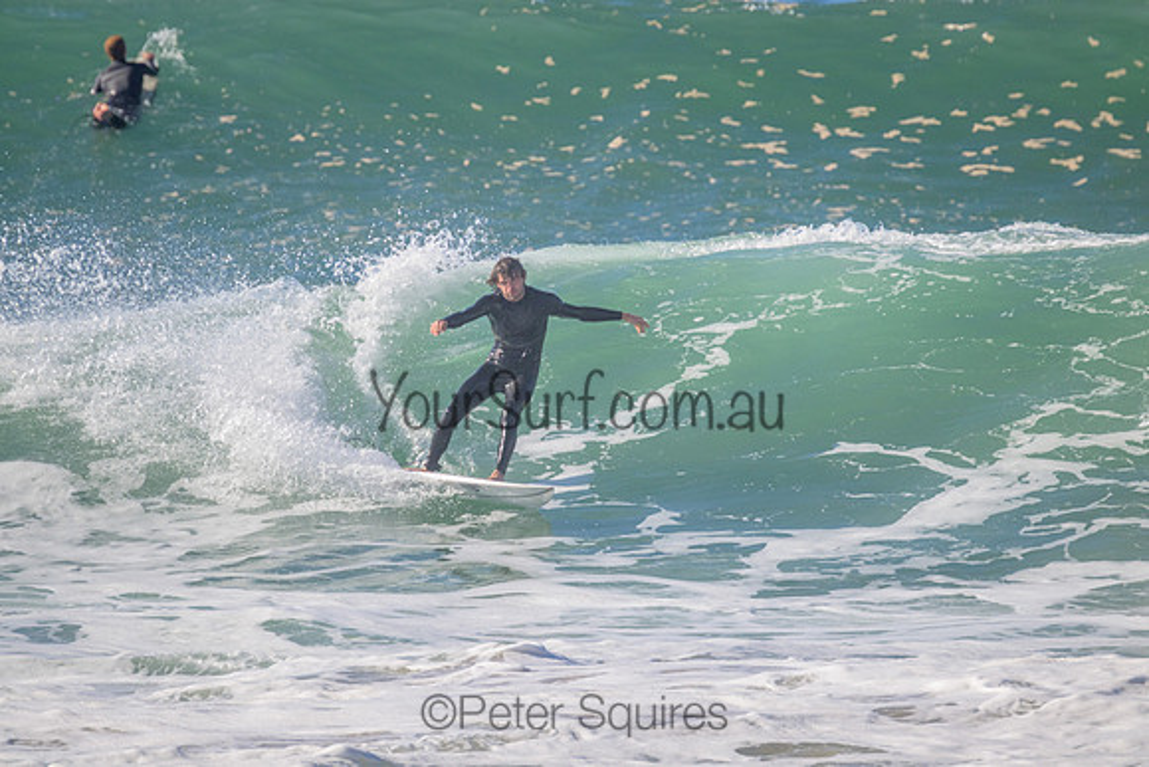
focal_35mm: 800
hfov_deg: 2.6
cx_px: 574
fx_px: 25538
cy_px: 384
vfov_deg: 1.7
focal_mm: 800
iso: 1400
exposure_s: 1/2000
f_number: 11
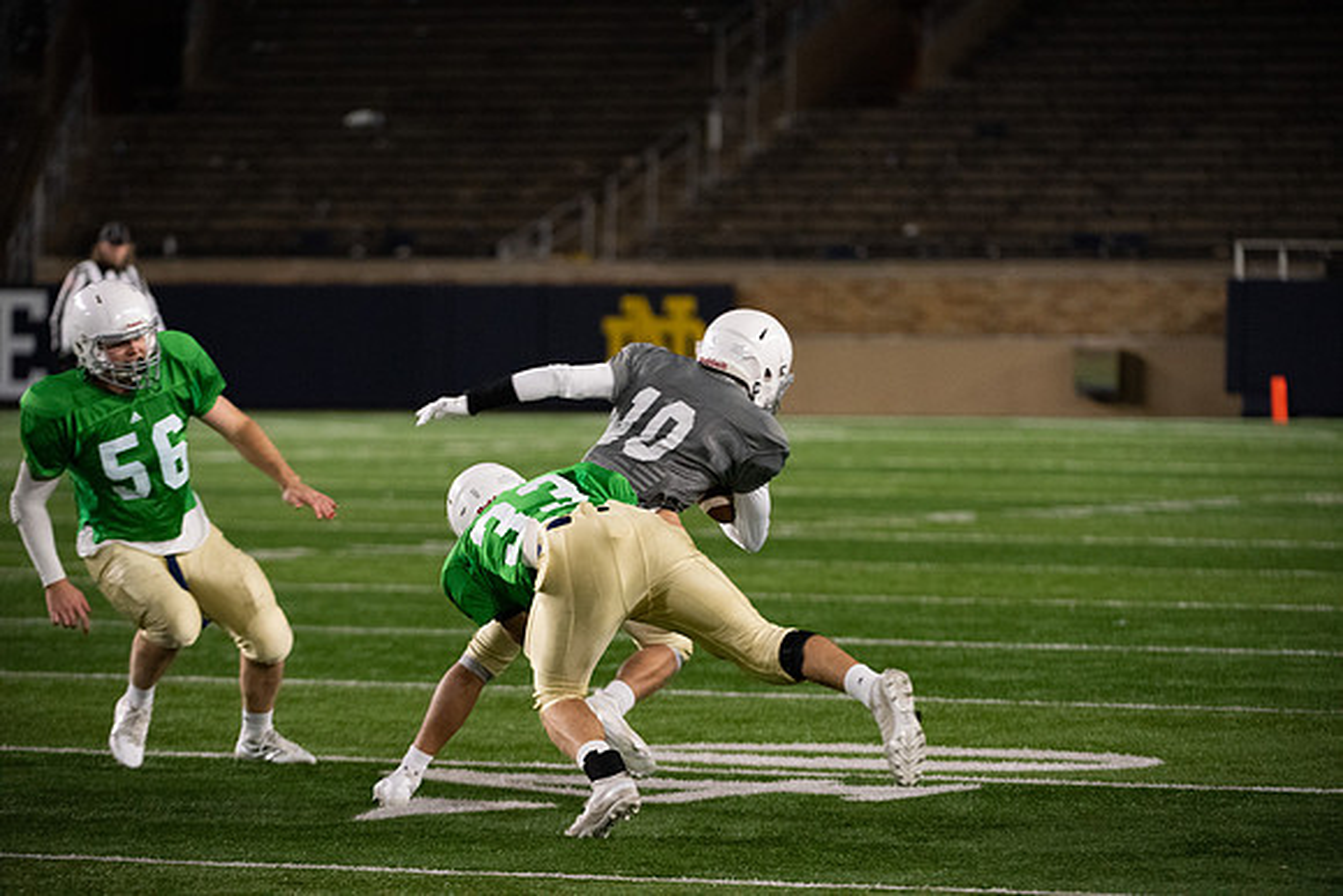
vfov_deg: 5.7
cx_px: 672
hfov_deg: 8.6
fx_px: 8955
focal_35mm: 240
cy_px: 448
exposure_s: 1/500
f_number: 4.5
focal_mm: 240
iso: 4500
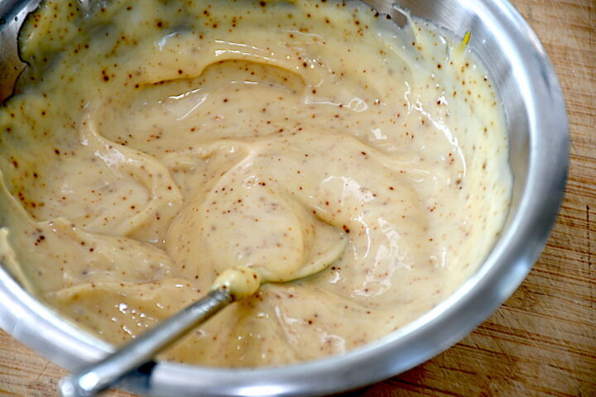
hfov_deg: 9.8
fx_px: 3476
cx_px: 298
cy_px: 198
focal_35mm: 210
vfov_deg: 6.5
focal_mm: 140
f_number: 5.6
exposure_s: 1/60
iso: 500
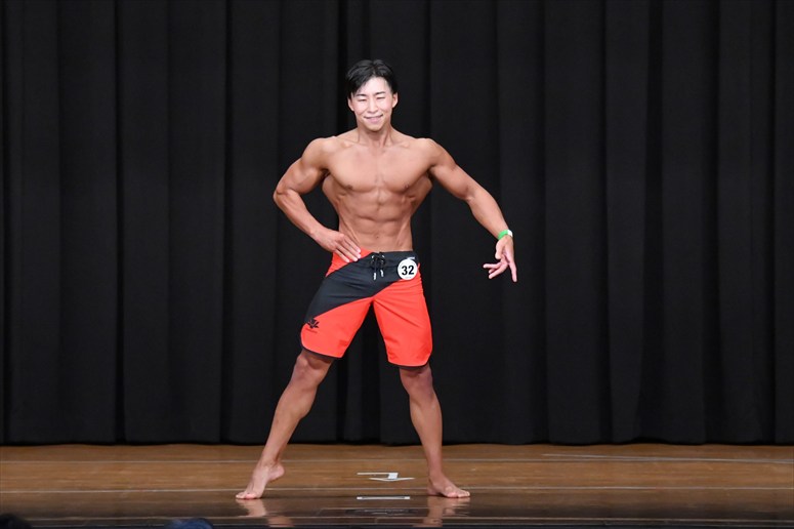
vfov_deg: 6.1
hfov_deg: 9.2
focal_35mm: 225
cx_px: 397
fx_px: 4960
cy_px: 264
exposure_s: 1/400
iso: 8000
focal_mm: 150
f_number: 5.6
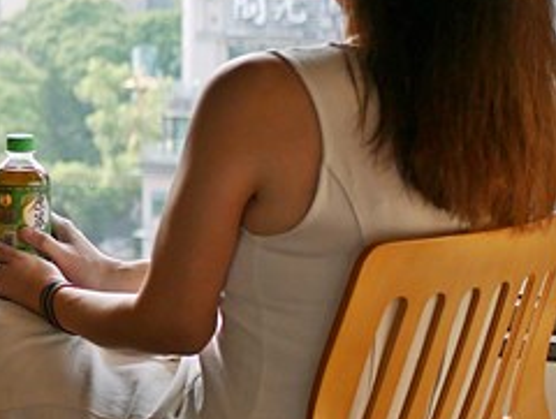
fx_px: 3348
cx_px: -521
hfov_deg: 9.0
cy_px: -128
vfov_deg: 7.1
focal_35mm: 208
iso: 200
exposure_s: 1/640
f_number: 2.2
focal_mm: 25
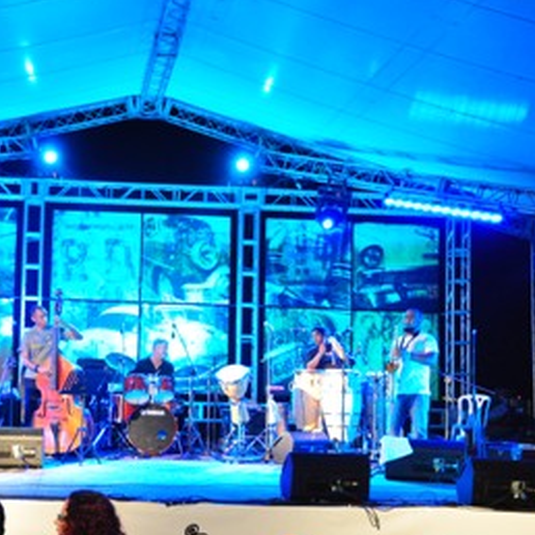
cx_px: 158
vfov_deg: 27.7
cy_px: 297
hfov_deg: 27.5
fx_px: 1084
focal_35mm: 62
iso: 2000
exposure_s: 1/25
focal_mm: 28
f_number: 4
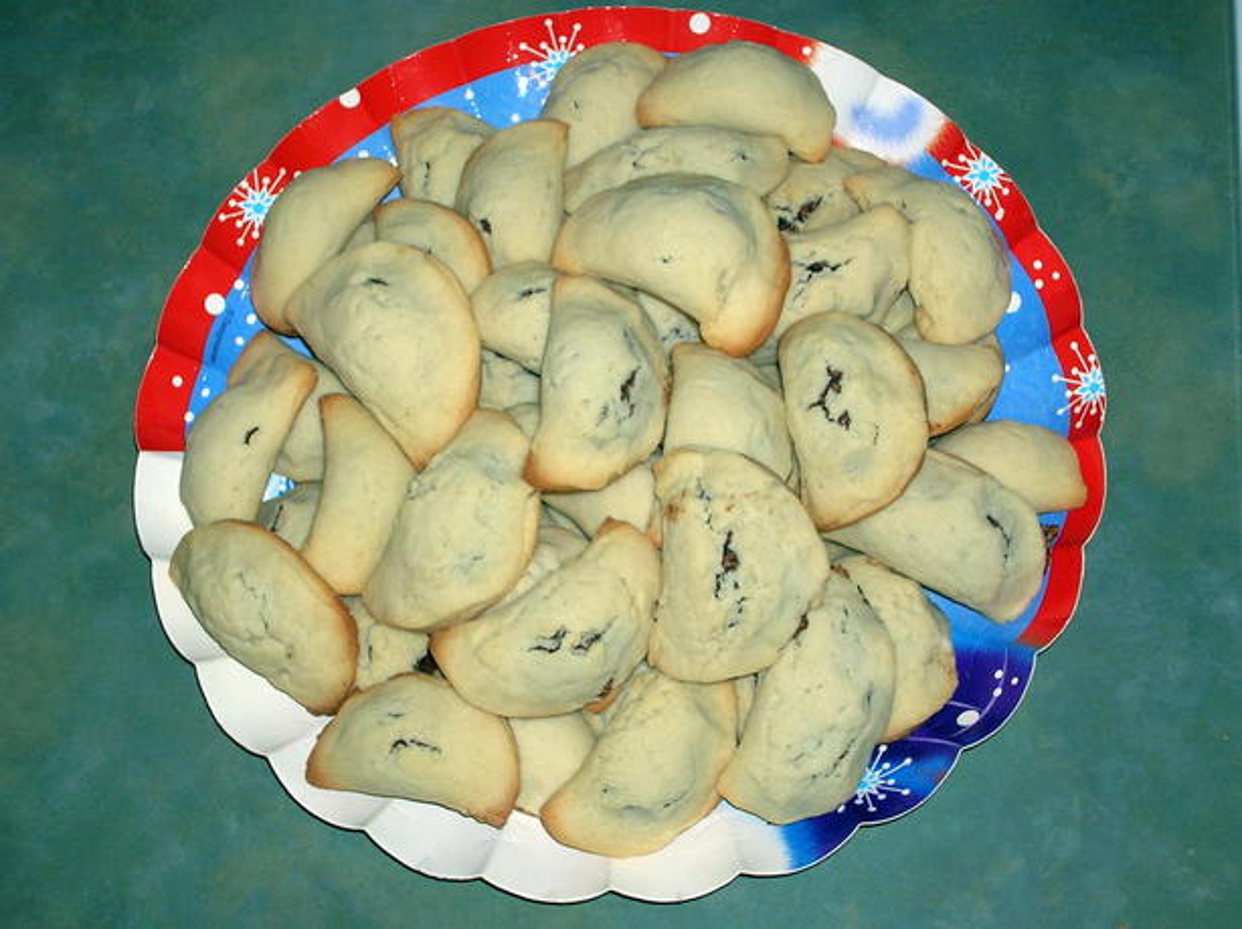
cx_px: 621
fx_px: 2365
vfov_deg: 22.2
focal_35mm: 66
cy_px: 464
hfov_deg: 29.4
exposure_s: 1/60.1
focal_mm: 11
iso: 50
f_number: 3.8
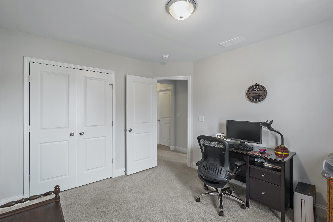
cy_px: 111
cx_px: 166
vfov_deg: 73.7
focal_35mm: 16
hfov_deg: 96.7
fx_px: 148
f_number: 7.1
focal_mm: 16
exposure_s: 2
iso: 100
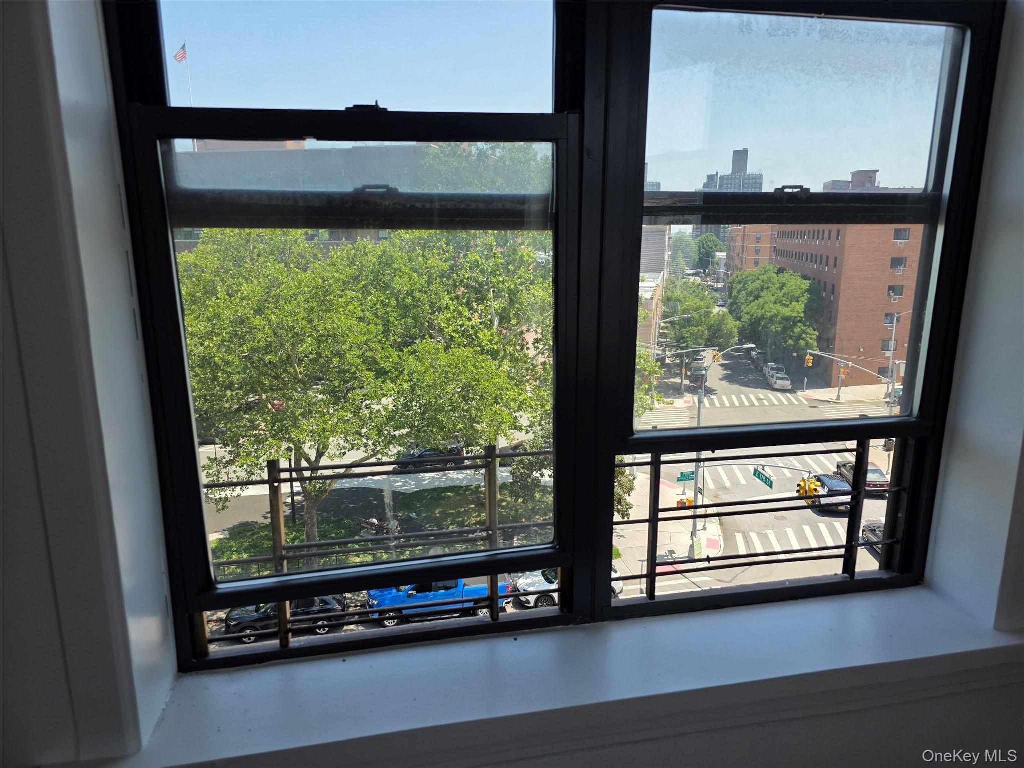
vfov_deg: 58.9
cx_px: 512
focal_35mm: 23
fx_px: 680
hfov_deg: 73.9
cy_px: 384
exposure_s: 1/2134
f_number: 1.7
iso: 80
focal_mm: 6.3
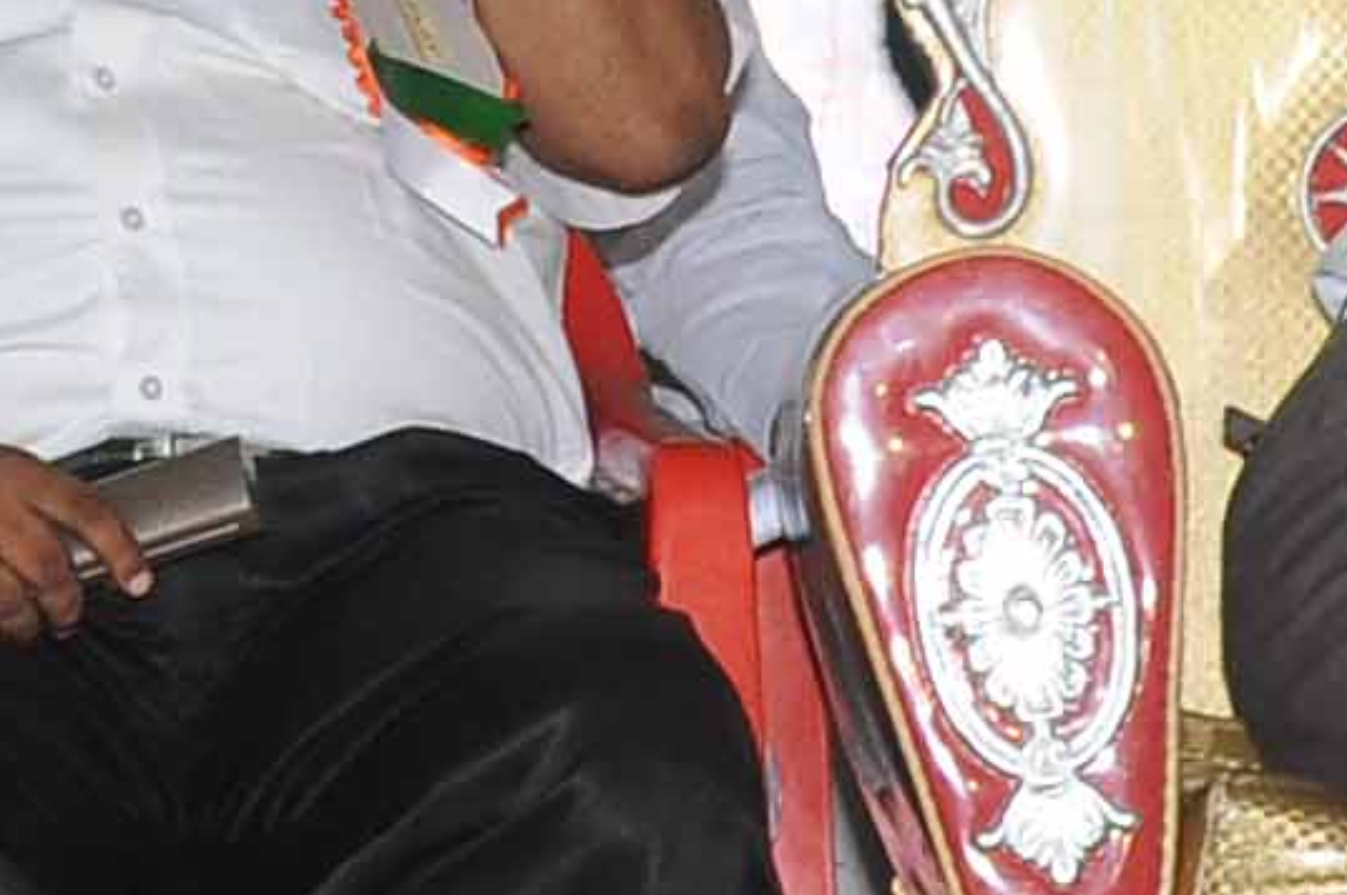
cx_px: -1028
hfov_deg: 7.6
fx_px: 9866
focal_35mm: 264
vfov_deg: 5.2
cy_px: -385
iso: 400
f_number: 6.3
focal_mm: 22
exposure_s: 1/125
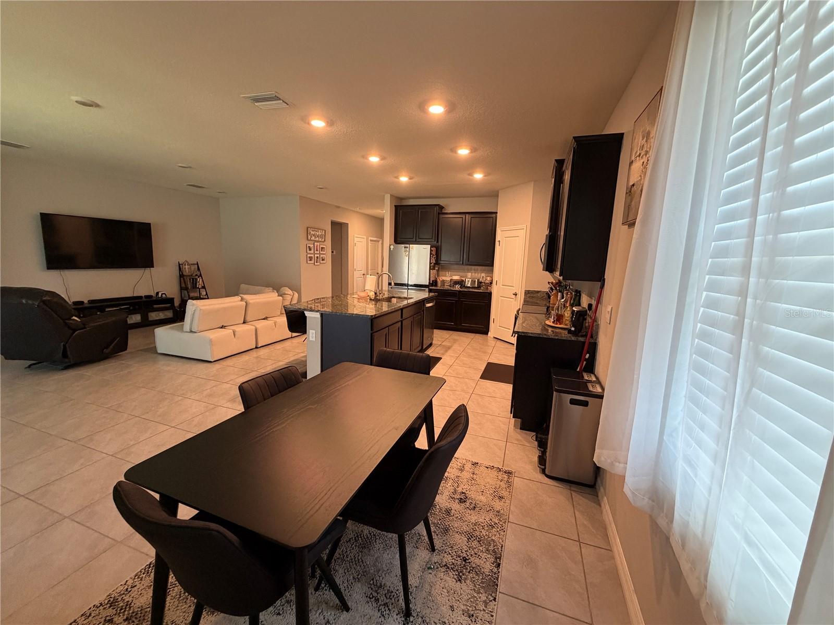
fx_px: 337
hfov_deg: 102.1
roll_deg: -1.9
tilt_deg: -10.3
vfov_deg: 85.7
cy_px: 312
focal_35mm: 14
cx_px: 417
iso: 320
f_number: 2.2
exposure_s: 1/60
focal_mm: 2.22
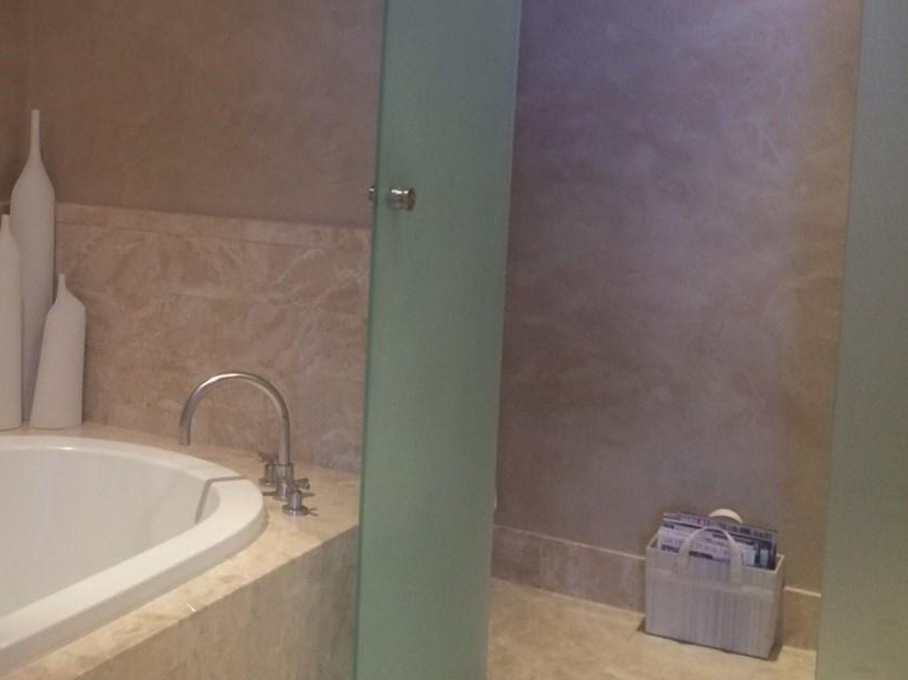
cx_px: 48
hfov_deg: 32.2
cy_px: 189
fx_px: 1468
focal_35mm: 56
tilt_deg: -5.7
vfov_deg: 25.8
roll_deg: -1.1
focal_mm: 4.15
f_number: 2.2
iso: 160
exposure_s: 1/30
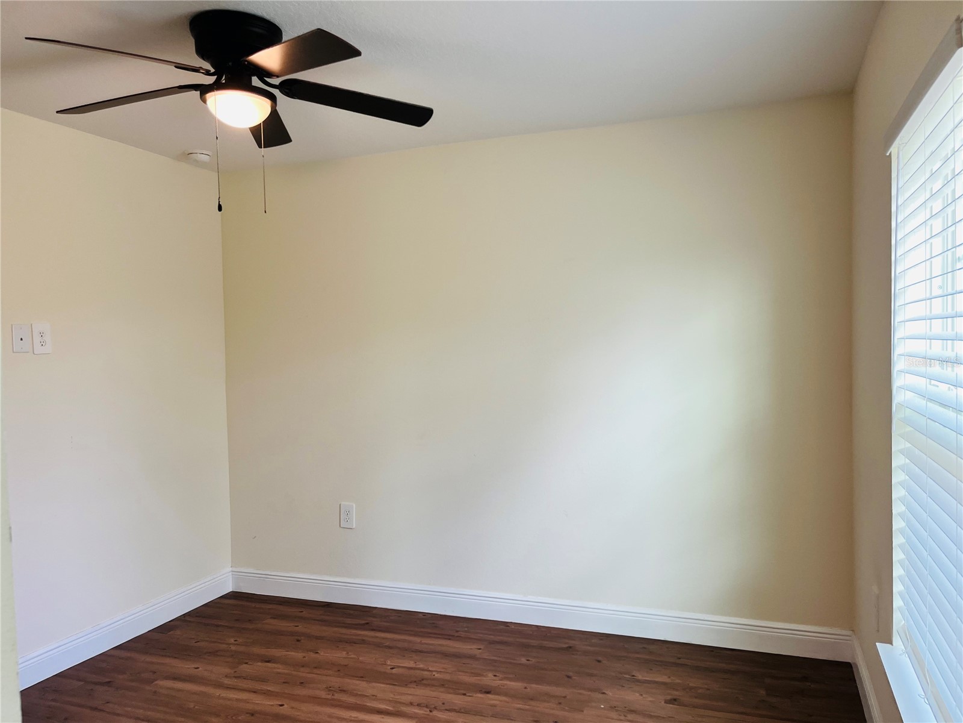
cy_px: 362
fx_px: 723
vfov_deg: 53.1
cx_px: 482
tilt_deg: -2.1
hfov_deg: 67.3
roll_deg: +1.9
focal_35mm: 26
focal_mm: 5.1
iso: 100
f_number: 1.6
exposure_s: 1/120
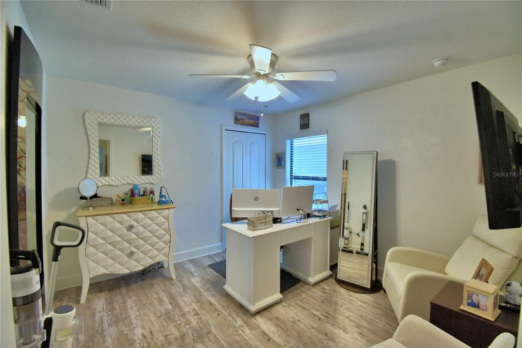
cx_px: 261
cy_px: 174
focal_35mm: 15
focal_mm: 10
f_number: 4.5
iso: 280
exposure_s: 1/125
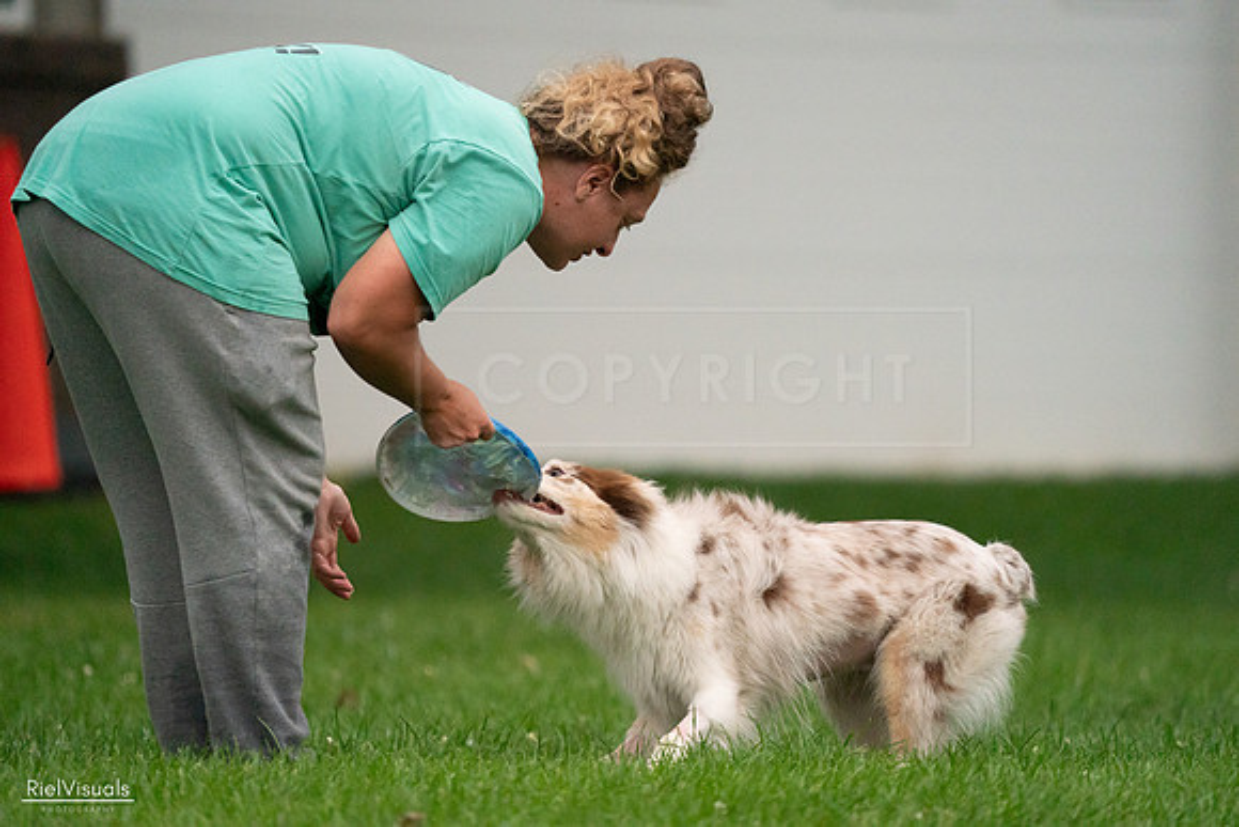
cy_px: 414
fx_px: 19449
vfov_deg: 2.4
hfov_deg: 3.6
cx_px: 620
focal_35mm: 565
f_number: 6.3
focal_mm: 565
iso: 6400
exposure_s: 1/1600
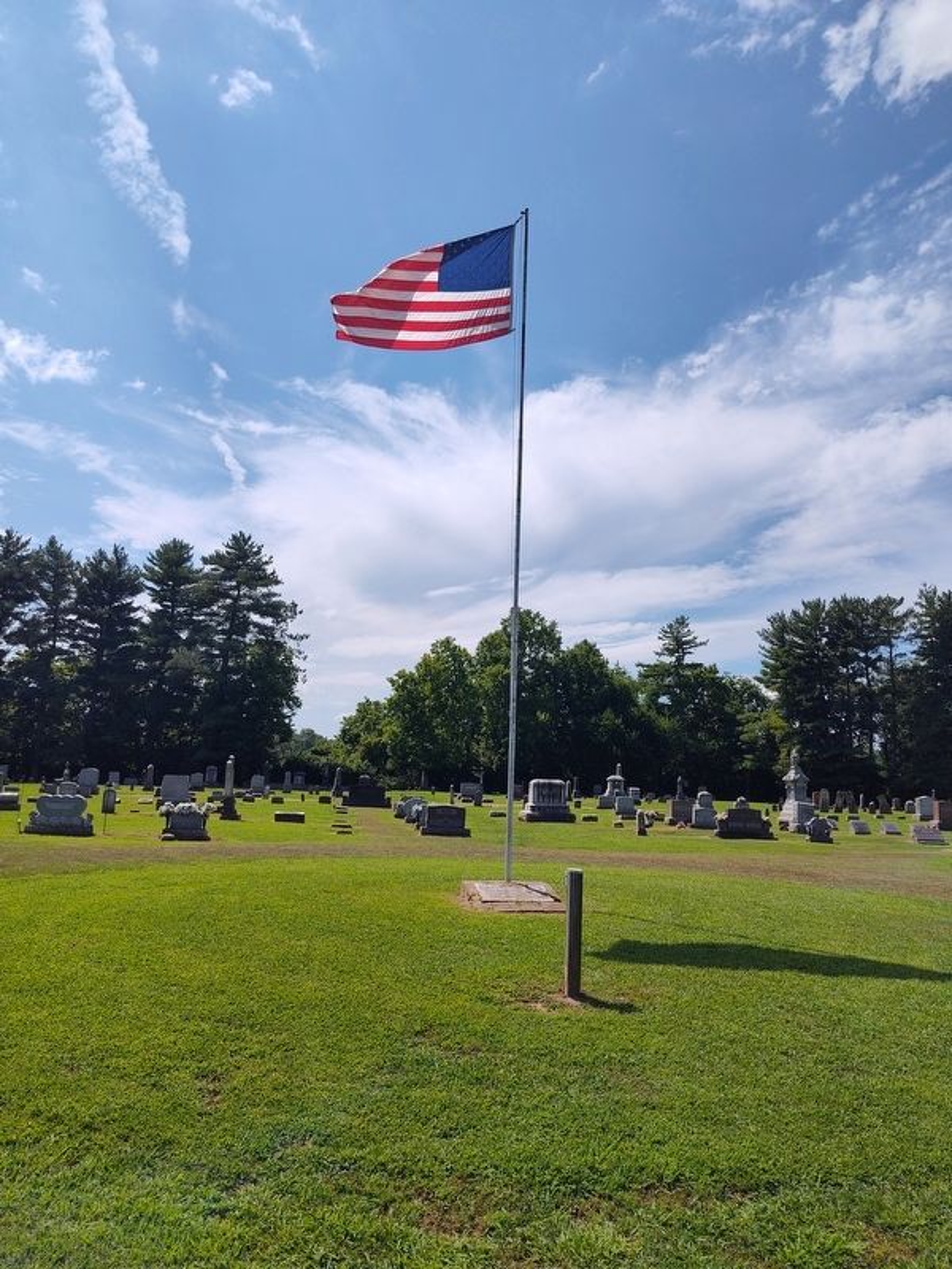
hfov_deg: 58.9
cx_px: 476
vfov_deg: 73.9
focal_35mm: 23
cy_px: 634
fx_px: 843
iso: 100
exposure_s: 1/2932
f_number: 1.8
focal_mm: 5.56
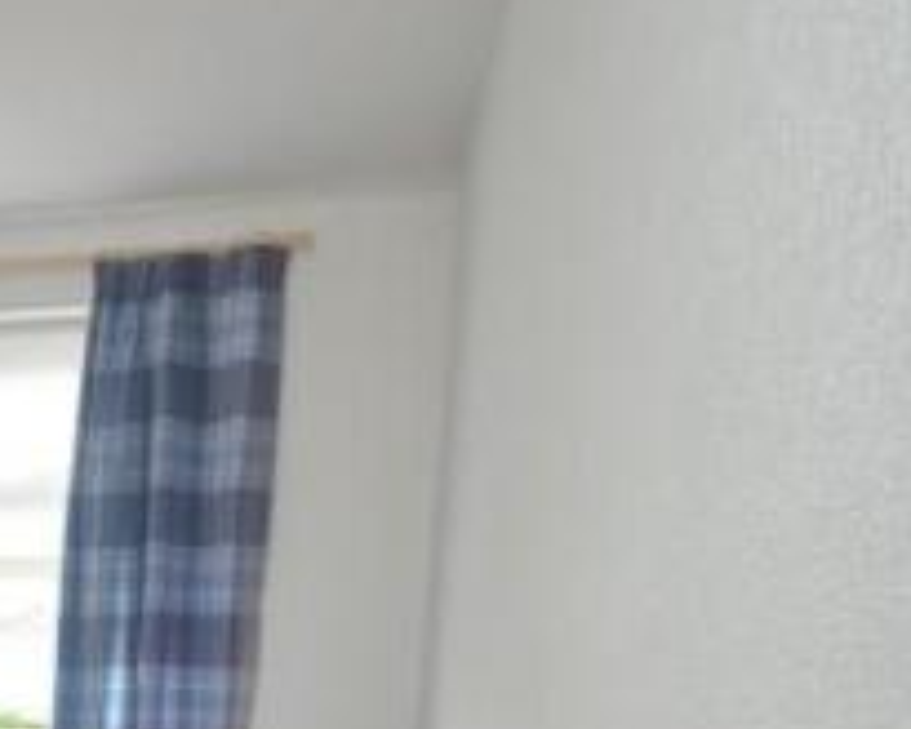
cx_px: -147
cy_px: 769
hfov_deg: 34.2
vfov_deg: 30.5
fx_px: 1213
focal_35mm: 45
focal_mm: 10
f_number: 4
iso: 800
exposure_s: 1/60
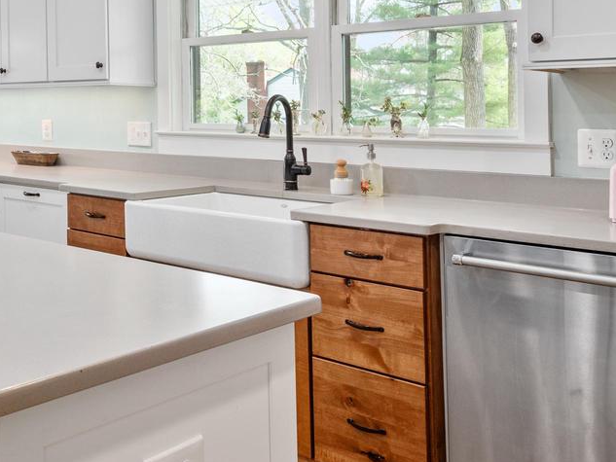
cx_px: 120
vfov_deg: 33.9
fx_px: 748
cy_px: 137
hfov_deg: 42.7
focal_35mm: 42
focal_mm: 27
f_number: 8
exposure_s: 1/15
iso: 400
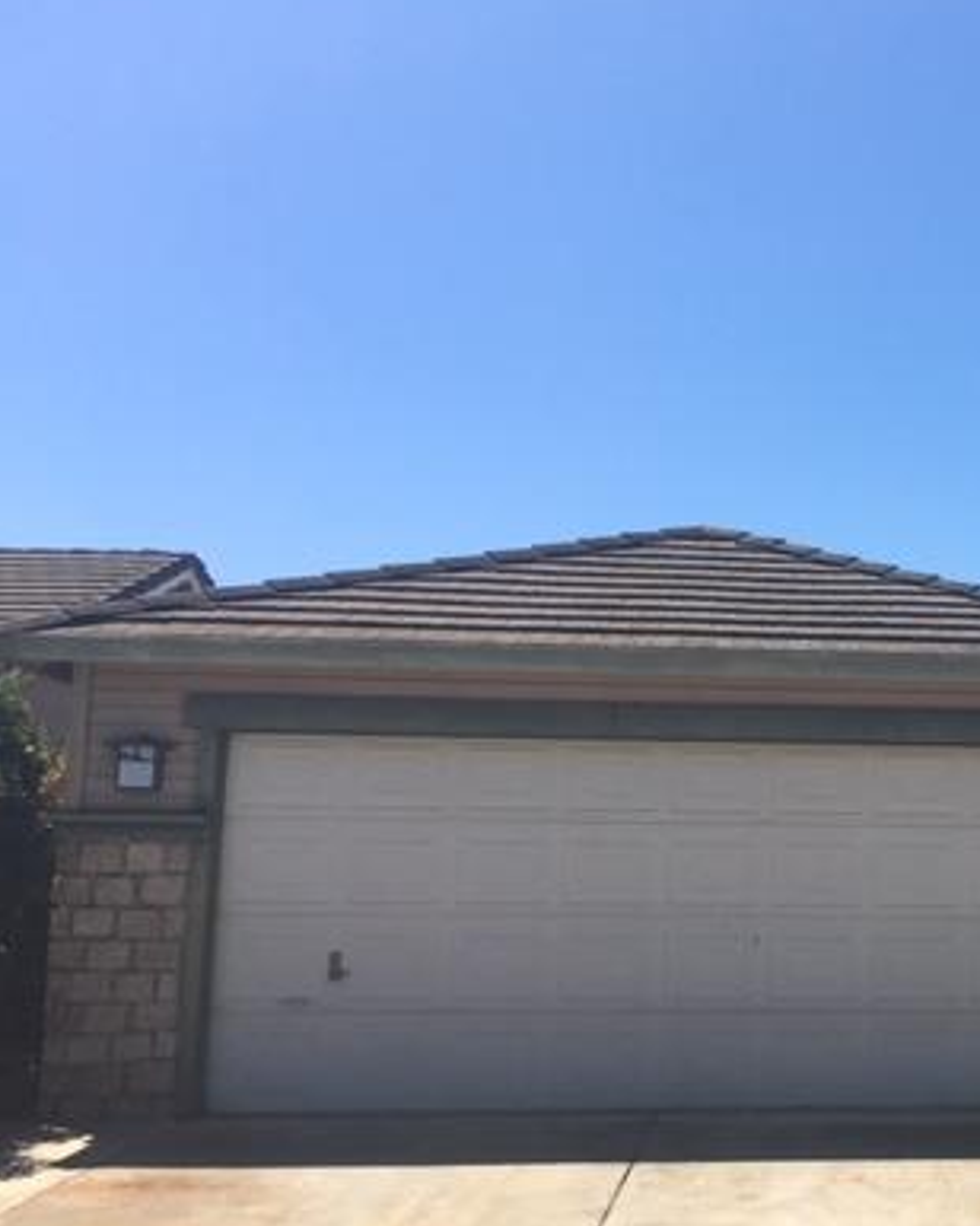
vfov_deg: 39.4
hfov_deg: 29.6
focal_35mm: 47
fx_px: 1704
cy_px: 726
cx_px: 1015
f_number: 2.2
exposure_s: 1/1425
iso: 25
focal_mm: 4.15
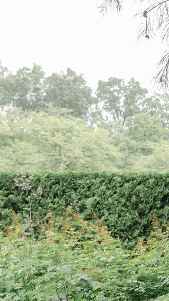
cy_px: 272
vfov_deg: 17.5
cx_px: 378
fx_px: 965
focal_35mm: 121
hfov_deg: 9.2
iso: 320
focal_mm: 32
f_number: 5.6
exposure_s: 1/200
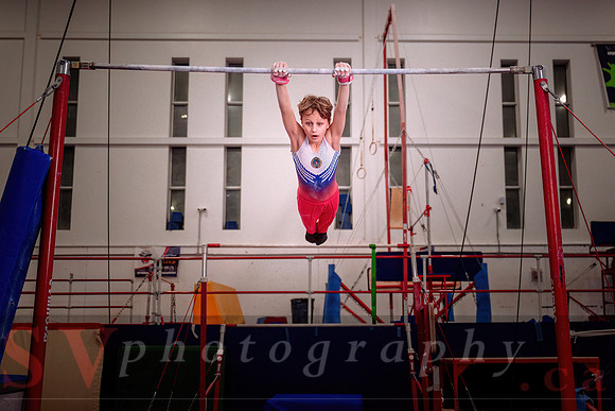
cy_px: 183
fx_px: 875
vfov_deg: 26.4
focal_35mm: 51
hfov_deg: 38.6
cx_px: 362
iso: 1600
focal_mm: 41
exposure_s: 1/1000
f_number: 2.8
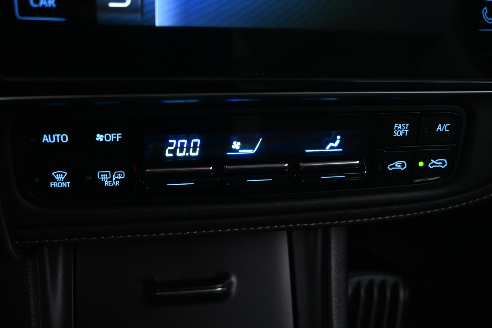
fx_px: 512
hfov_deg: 51.3
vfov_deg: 35.5
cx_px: 246
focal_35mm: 38
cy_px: 164
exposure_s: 1/5
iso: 1000
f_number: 5
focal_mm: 25
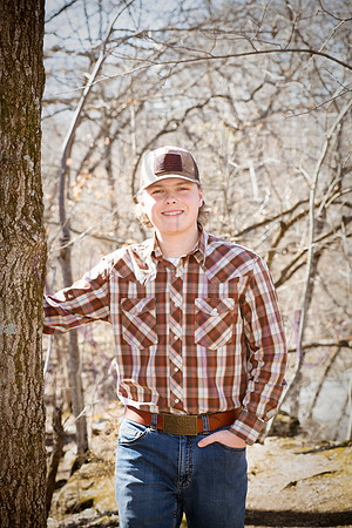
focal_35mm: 100
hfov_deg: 13.7
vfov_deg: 20.4
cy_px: 264
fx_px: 1467
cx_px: 176
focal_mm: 100
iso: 800
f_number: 8
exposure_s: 1/320
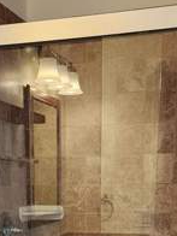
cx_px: 53
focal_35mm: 75
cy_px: 284
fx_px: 511
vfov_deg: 23.7
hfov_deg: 19.5
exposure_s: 1/120
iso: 160
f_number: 1.8
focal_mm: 6.4
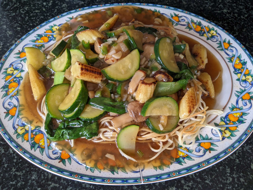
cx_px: 126
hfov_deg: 65.3
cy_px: 95
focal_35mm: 27
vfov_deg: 51.4
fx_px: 197
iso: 154
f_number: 1.8
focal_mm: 4.44
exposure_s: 1/49.9
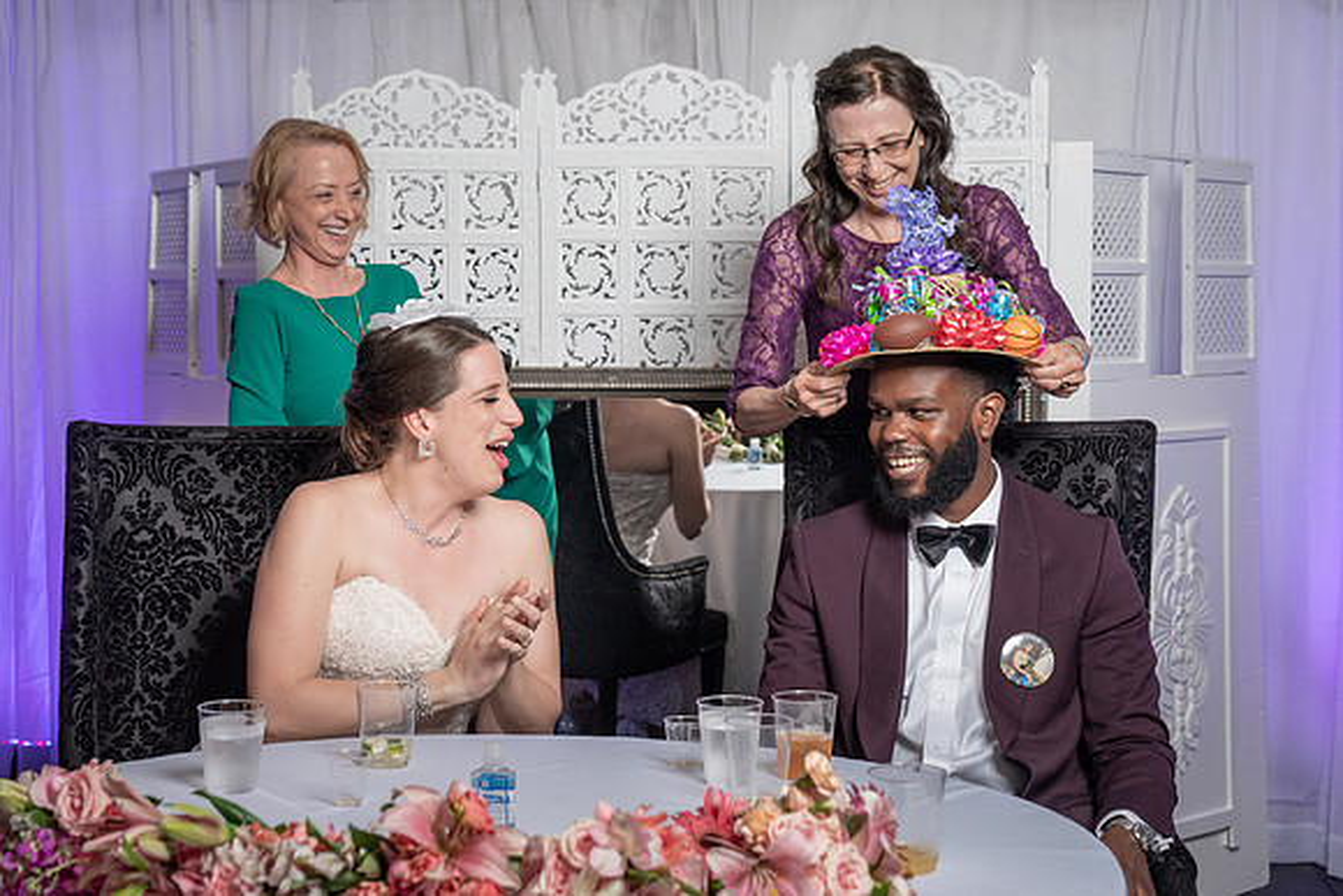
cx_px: 652
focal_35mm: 59
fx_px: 2216
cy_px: 386
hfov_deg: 33.7
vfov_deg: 22.8
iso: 1000
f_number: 5.6
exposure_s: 1/200
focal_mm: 51
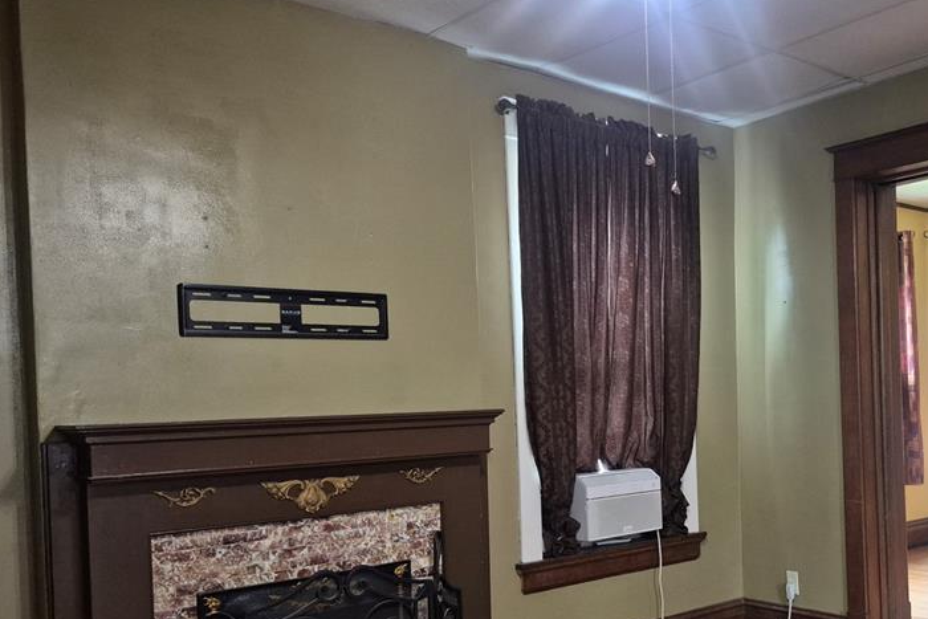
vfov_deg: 37.4
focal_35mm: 35
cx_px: 669
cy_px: 415
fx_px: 902
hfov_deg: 52.6
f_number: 1.8
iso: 800
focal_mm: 5.4
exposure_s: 1/60
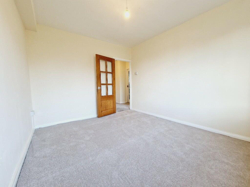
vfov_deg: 89.9
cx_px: 125
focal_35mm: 13
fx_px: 94
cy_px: 94
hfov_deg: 106.2
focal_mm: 2.2
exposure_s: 1/50
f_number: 2.2
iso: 100
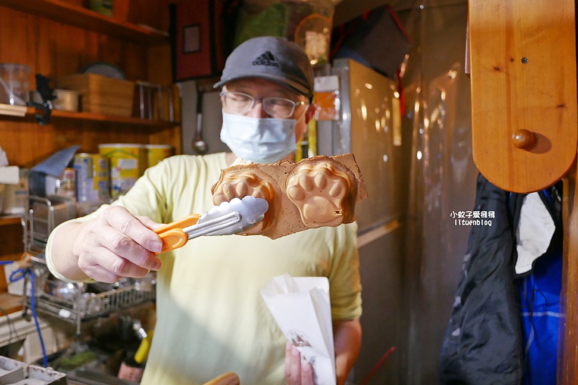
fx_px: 482
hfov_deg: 61.9
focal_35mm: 30
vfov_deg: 43.6
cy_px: 196
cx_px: 286
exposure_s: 1/60
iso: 800
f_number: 2.5
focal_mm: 14
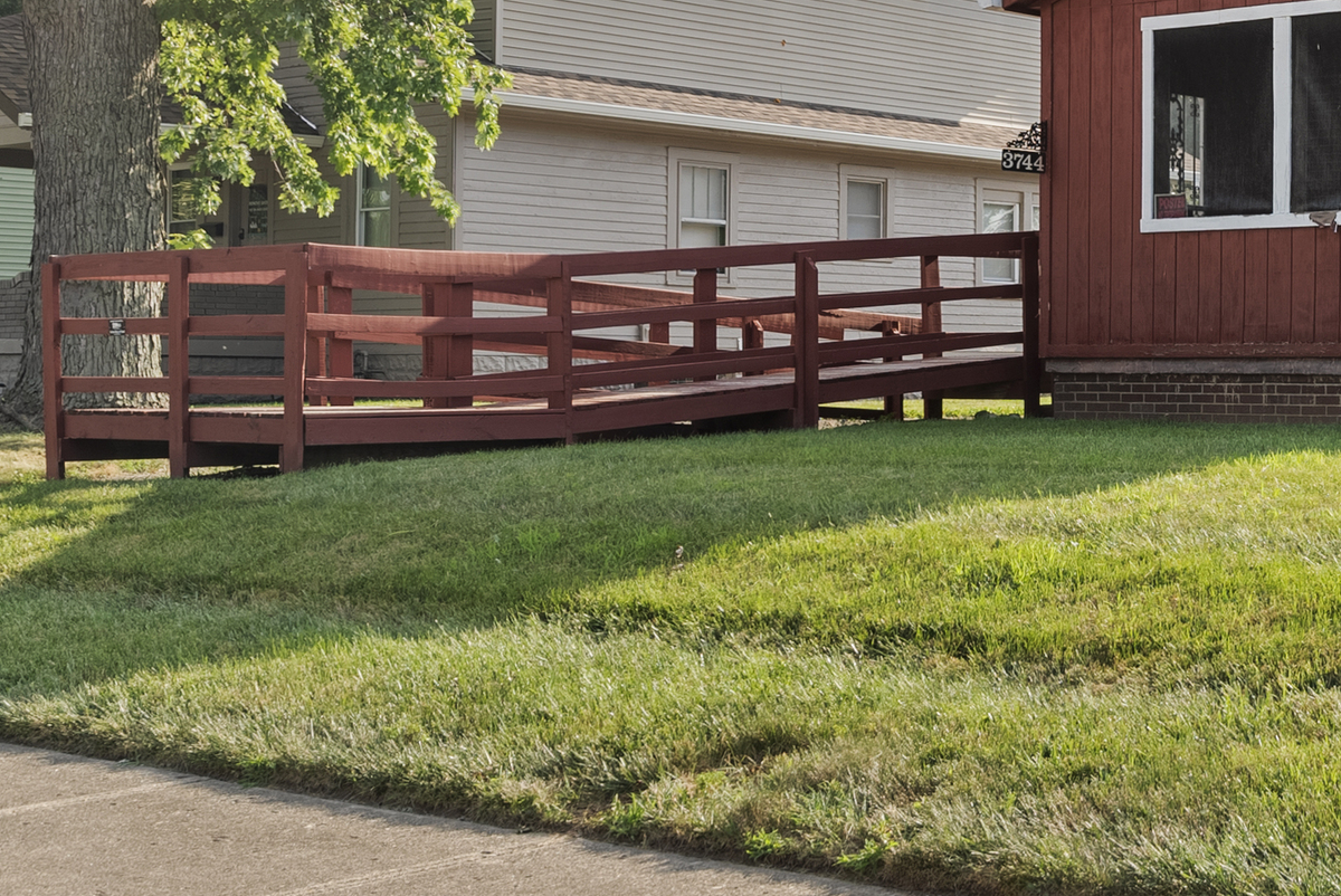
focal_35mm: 64
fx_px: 2386
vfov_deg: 21.2
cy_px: 337
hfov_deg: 27.6
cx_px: 1606
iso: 100
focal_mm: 25
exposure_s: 1/60
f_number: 8
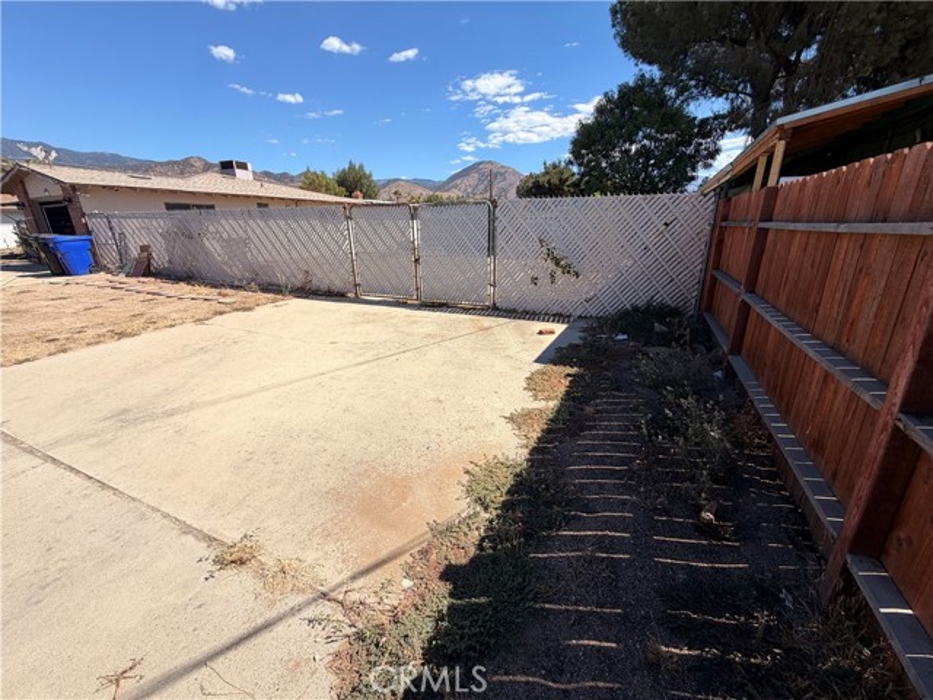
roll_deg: +0.6
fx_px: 377
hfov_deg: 102.1
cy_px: 350
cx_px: 466
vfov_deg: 85.7
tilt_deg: -18.9
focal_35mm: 14
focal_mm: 2.22
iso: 20
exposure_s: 1/799
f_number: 2.2
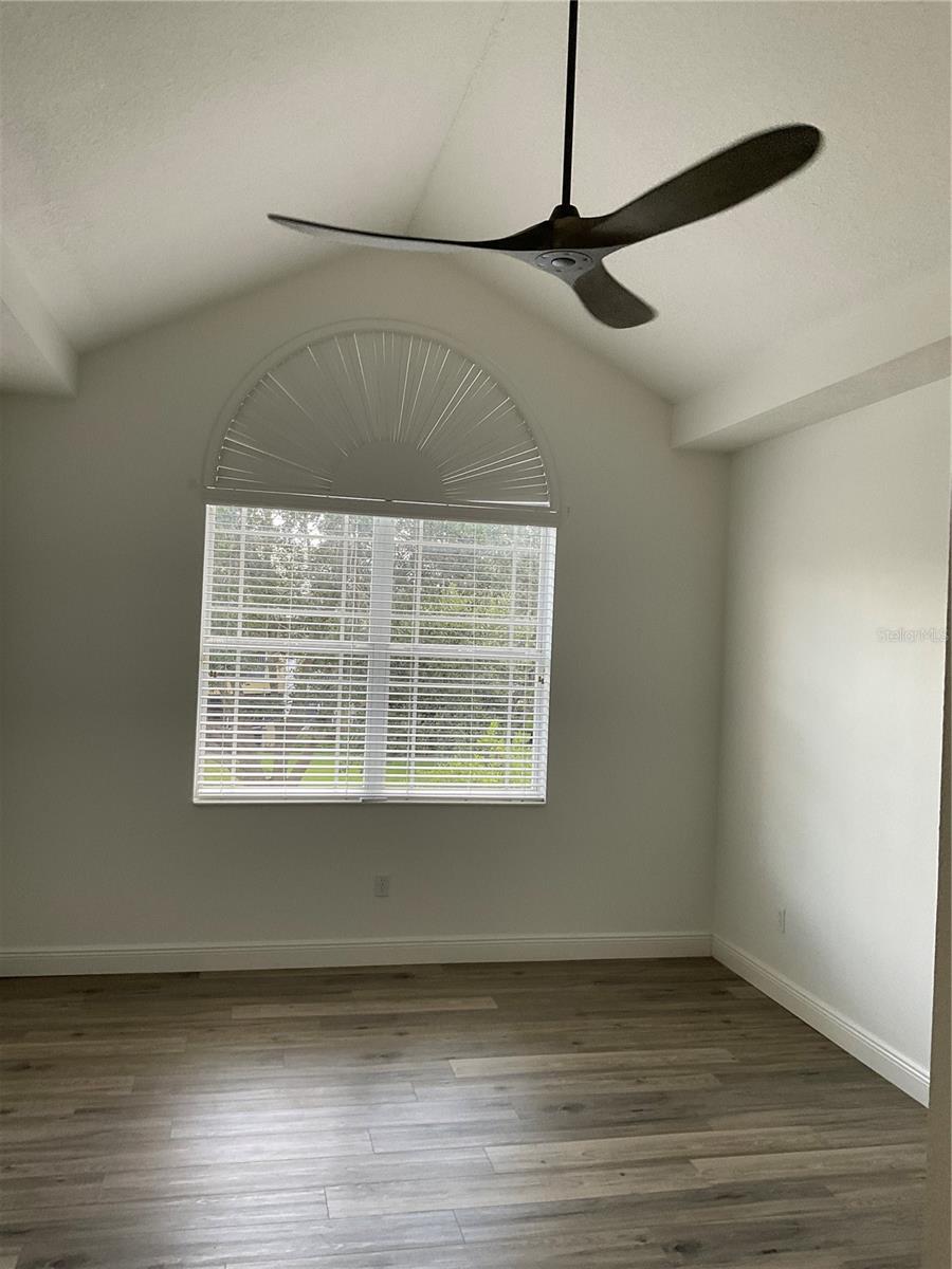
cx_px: 476
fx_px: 1063
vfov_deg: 61.7
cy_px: 634
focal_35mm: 29
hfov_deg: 48.2
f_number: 1.8
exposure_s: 1/122
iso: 64
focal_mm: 3
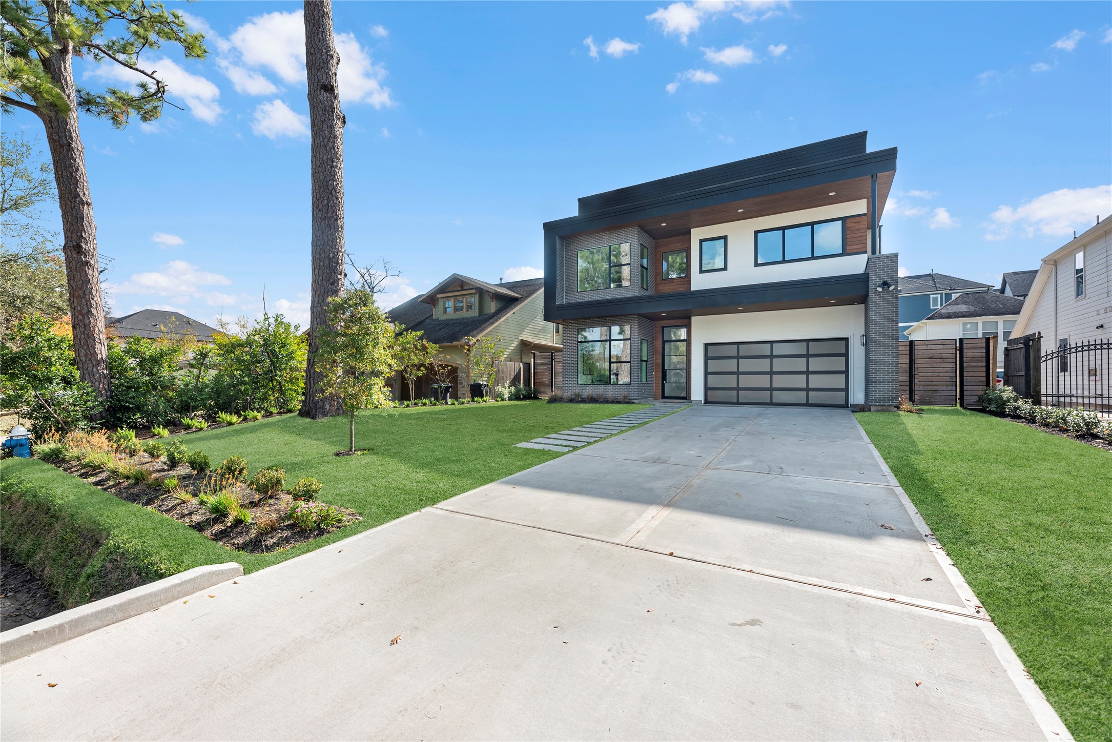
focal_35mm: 14
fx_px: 433
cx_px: 556
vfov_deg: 81.2
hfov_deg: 104.2
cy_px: 371
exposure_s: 1/40
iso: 100
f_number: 9
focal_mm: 14
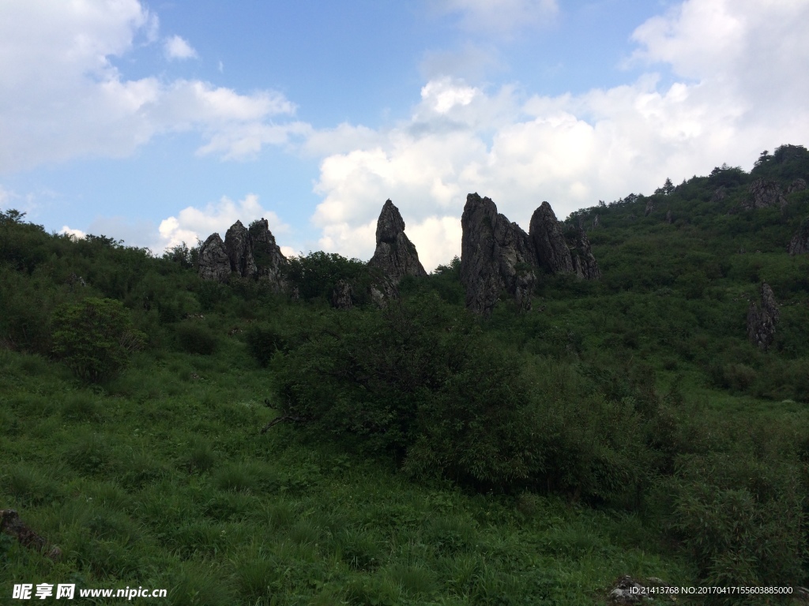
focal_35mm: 30
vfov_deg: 46.8
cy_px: 303
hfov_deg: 60.0
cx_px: 404
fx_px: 701
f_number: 2.2
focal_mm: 4.12
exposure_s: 1/1368
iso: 32
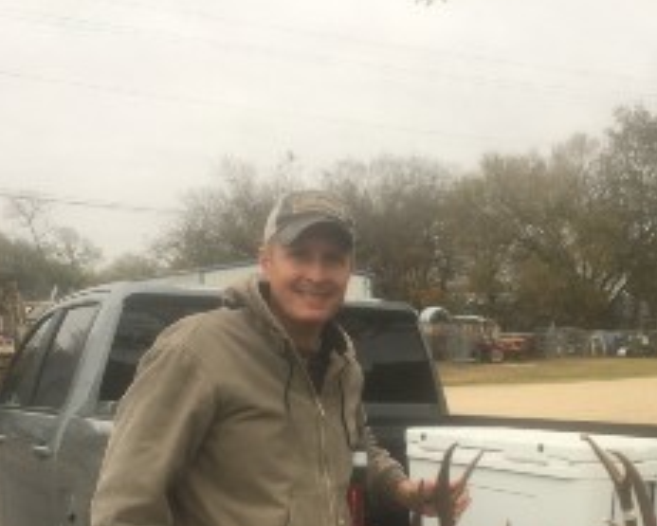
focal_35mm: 49
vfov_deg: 29.3
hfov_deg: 37.8
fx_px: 953
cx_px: 401
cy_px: 495
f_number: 2.2
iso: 32
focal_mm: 4.15
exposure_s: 1/120
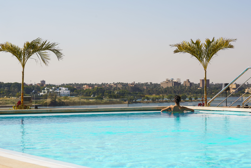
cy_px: 84
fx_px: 593
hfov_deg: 23.9
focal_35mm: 85
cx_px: 126
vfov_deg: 16.1
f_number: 7.1
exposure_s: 1/400
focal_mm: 85
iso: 100
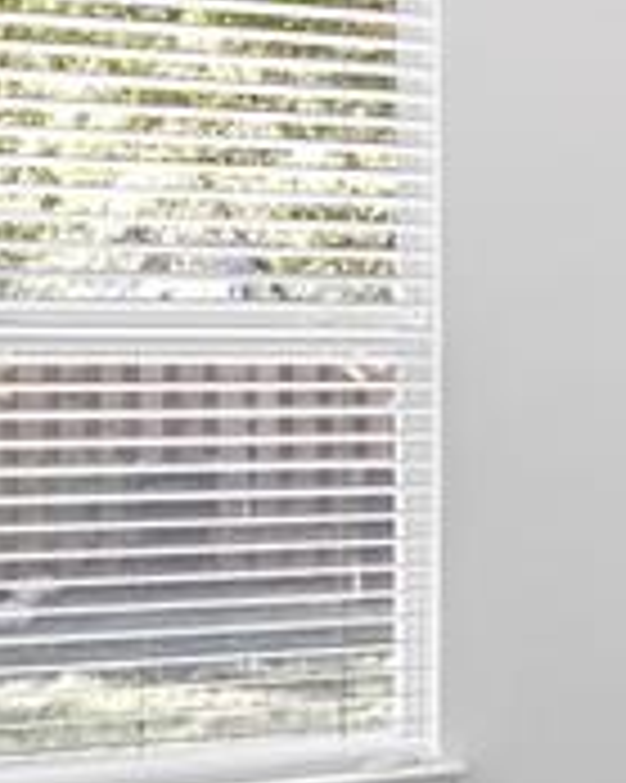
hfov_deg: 15.3
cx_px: 1207
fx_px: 1924
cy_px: 297
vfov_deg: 23.0
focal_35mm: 83
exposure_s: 1.1
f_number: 8
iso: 400
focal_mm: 10
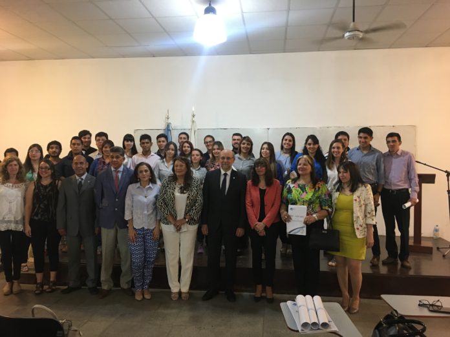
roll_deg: +0.7
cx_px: 225
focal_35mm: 29
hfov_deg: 61.7
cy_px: 168
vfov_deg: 48.2
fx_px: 377
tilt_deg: -1.1
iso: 200
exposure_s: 1/33
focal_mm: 4.15
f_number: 2.2
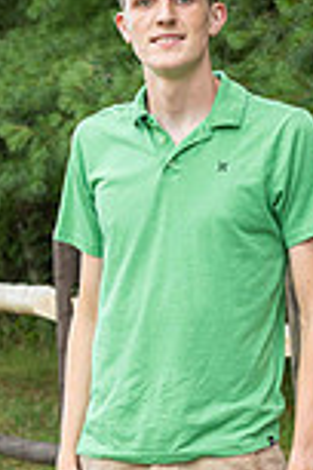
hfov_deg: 6.7
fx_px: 2686
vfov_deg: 10.0
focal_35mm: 206
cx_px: 181
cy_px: 384
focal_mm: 70
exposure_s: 1/200
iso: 500
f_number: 6.3
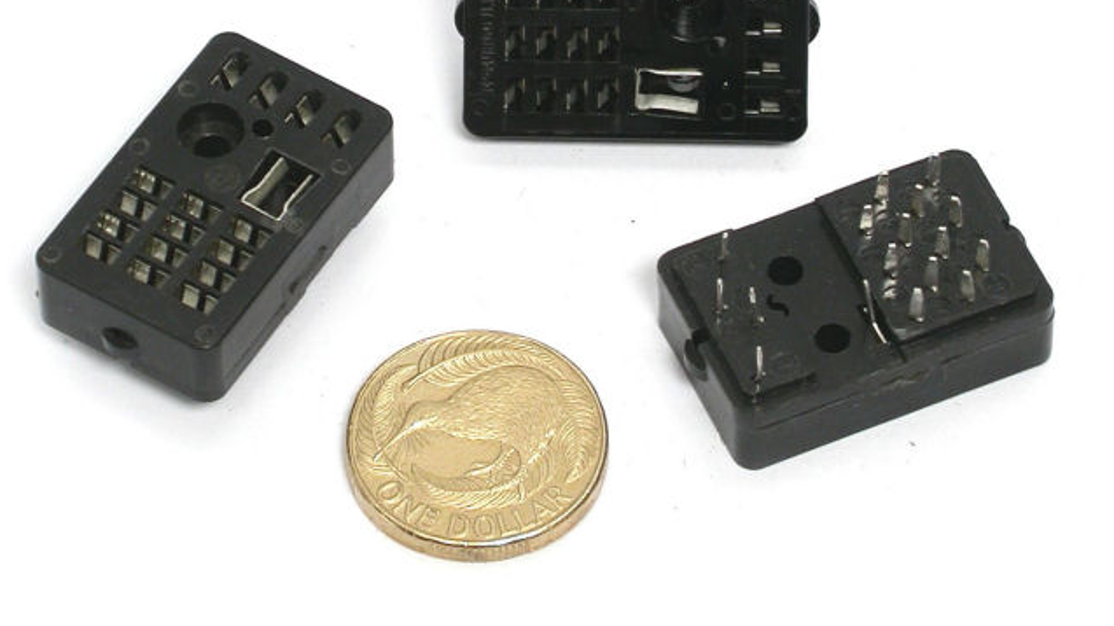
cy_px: 275
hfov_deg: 12.7
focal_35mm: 169
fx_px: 4991
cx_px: 556
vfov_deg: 7.2
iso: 100
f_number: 5.8
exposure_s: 1/50.8
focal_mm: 32
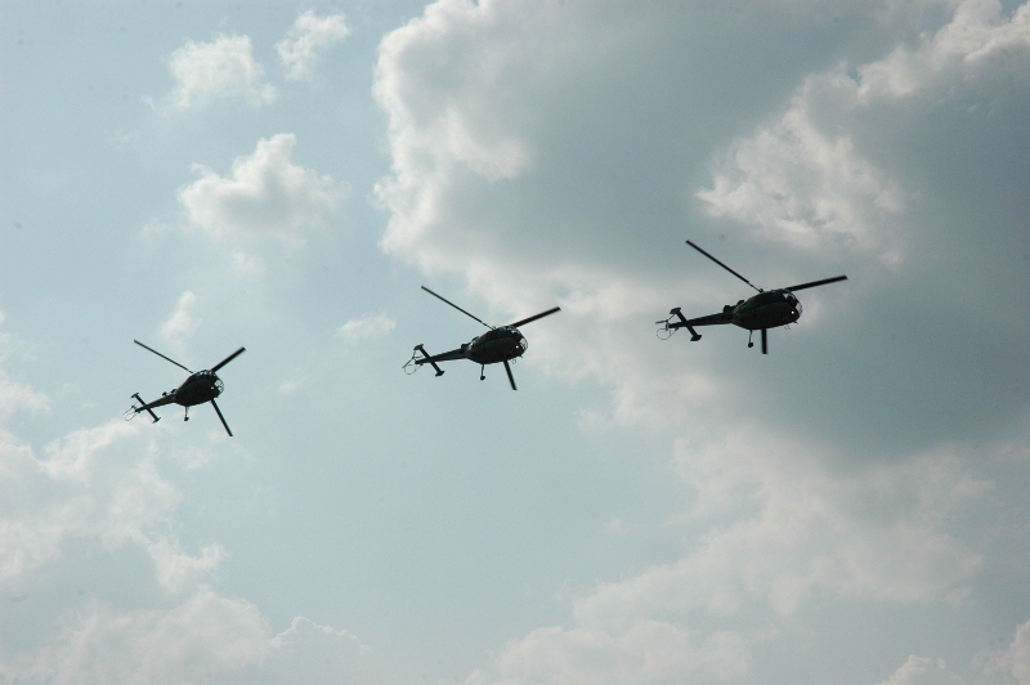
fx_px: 3002
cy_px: 342
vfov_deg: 13.0
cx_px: 515
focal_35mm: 105
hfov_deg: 19.5
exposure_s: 1/800
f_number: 14
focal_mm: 70
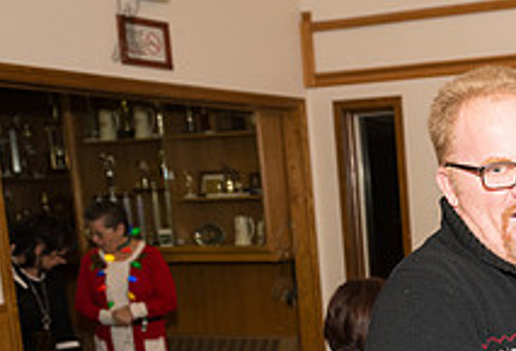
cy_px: 363
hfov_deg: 27.0
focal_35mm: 68
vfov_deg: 19.6
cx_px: 568
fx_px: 981
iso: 1600
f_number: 4
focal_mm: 24
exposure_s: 1/320
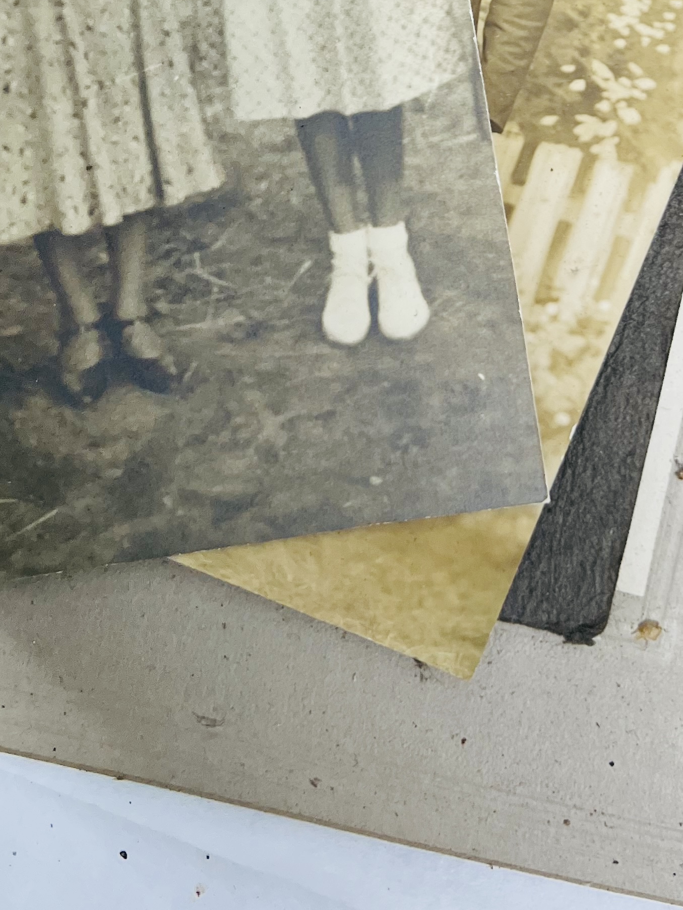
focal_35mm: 58
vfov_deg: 29.9
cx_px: 302
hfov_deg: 25.2
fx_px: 1526
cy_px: -88
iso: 40
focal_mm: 5.7
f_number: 1.5
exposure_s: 1/120
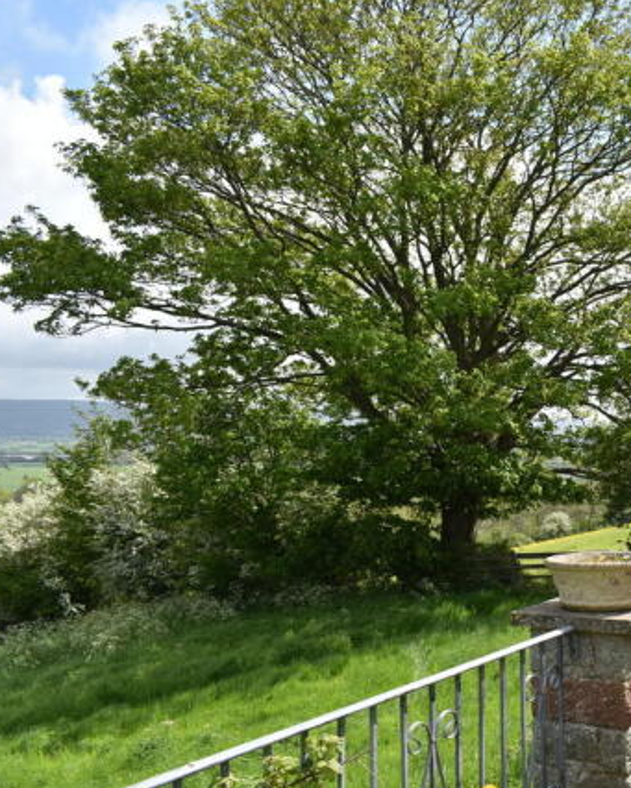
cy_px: 402
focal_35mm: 39
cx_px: 584
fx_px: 910
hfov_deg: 35.6
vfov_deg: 46.8
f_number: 8
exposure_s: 1/200
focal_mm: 18
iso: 100
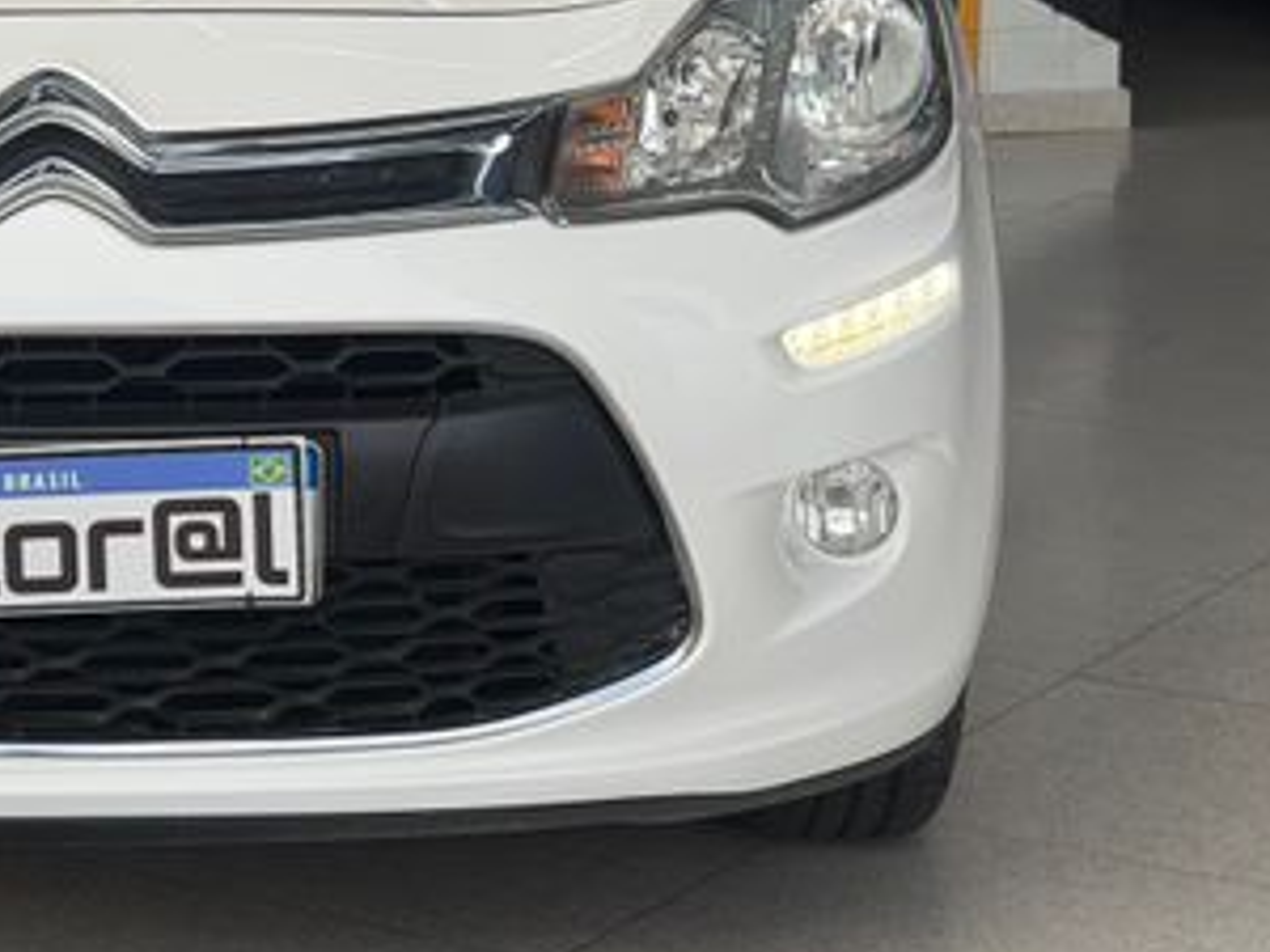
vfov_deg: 11.9
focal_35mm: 123
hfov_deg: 15.7
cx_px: -38
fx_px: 4513
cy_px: -42
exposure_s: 1/1264
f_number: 1.78
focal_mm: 6.76
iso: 64
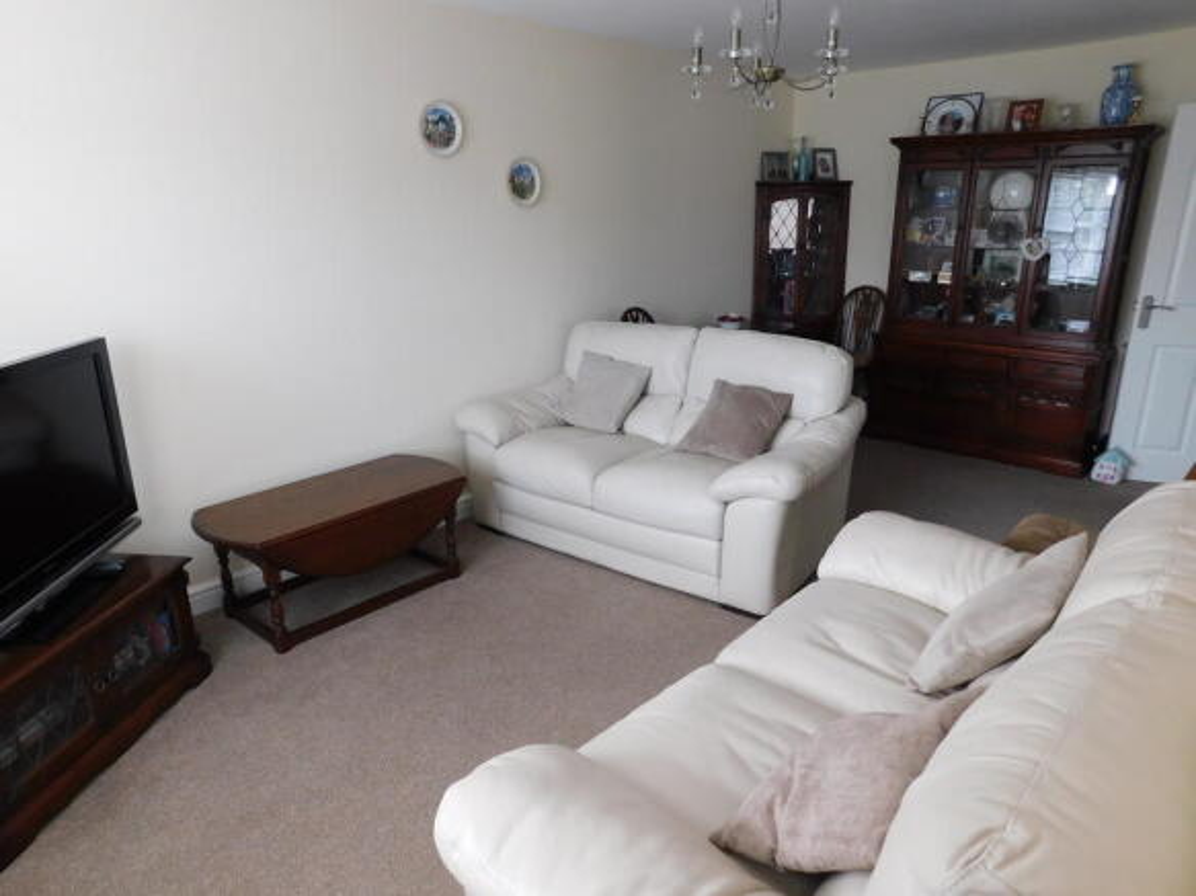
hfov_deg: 73.9
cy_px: 448
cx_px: 598
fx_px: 794
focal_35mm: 23
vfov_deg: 58.9
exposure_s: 1/30
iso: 220
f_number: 3
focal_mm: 4
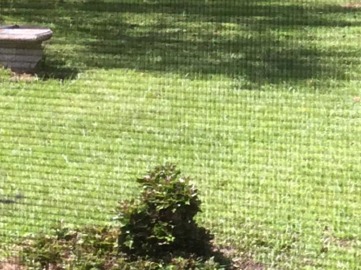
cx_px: 584
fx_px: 1491
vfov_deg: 10.3
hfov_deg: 12.9
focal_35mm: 143
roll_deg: -0.6
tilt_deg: -5.2
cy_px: -16
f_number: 2.2
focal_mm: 4.15
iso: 32
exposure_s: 1/425
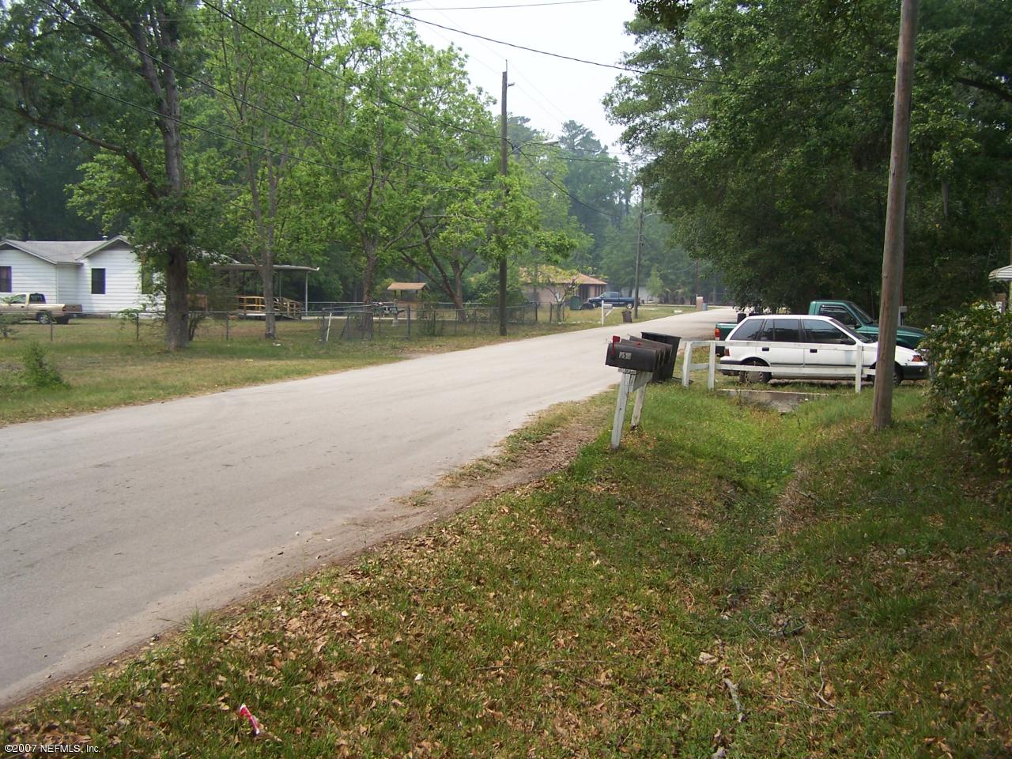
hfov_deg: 49.0
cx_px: 506
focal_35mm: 38
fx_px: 1111
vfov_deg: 37.7
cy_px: 380
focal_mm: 6.3
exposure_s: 1/1000
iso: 80
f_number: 2.8
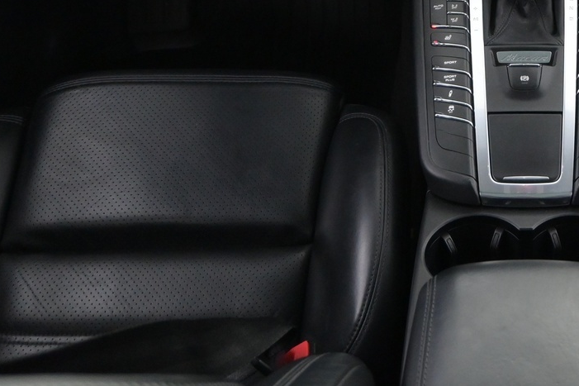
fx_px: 1087
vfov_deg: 19.2
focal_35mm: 68
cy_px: -57
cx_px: 521
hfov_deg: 28.7
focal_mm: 19.5
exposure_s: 1/30
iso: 2500
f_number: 3.8
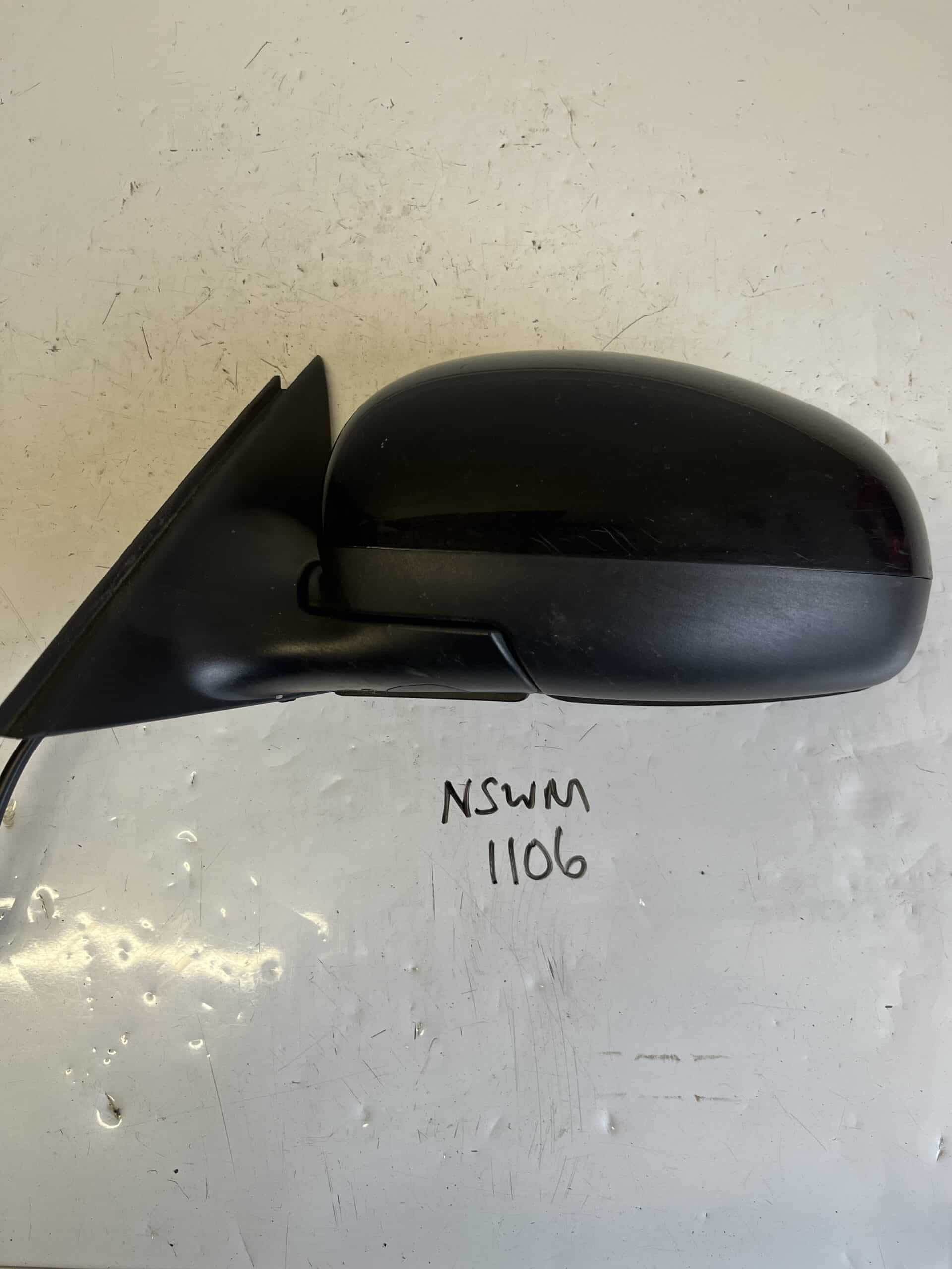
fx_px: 953
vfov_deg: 67.3
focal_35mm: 26
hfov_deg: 53.1
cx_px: 476
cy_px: 634
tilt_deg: -79.9
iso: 80
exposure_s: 1/100
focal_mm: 5.1
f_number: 1.6
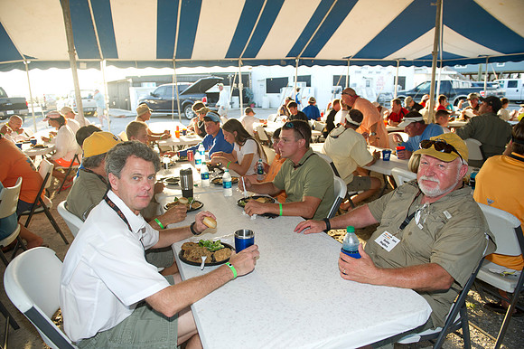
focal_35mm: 24
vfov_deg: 53.1
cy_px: 174
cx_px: 262
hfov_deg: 73.8
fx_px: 349
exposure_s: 1/125
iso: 125
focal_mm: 24
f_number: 3.5
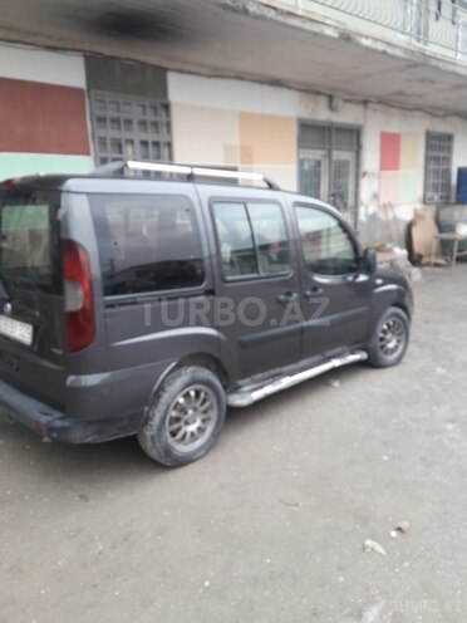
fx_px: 504
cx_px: 234
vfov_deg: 63.4
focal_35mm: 28
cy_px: 312
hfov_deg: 49.7
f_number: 1.9
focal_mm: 3.7
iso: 40
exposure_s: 1/146
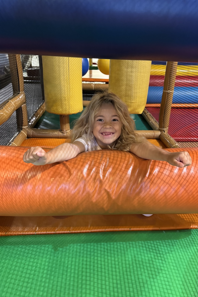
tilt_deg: -24.3
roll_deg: -1.7
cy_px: 148
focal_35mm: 25
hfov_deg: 51.2
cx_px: 92
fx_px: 206
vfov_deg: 71.5
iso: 640
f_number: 1.78
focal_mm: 6.76
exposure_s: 1/40
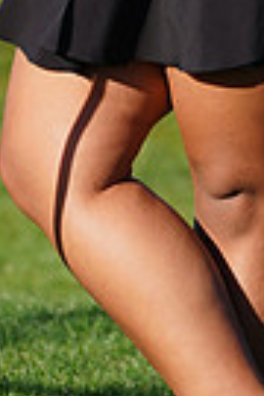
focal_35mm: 870
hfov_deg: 1.6
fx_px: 9569
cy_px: -155
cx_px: 166
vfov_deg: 2.4
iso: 100
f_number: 5.6
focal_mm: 203
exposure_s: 1/500
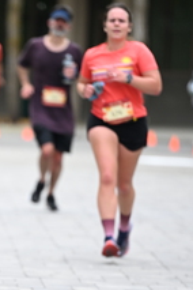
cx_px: -41
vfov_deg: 4.0
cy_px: 237
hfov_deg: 2.7
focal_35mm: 517
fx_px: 4157
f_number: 2.8
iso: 640
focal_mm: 200
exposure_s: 1/2000
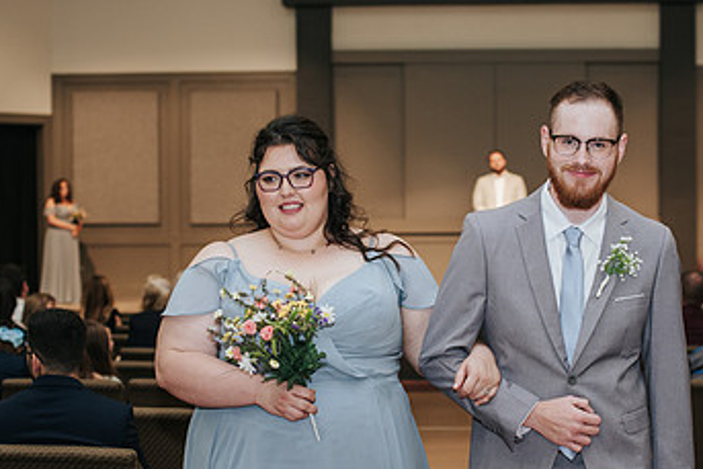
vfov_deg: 15.9
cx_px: 418
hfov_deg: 23.6
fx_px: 1680
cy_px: 282
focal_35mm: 86
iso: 1000
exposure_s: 1/200
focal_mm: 50
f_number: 3.2
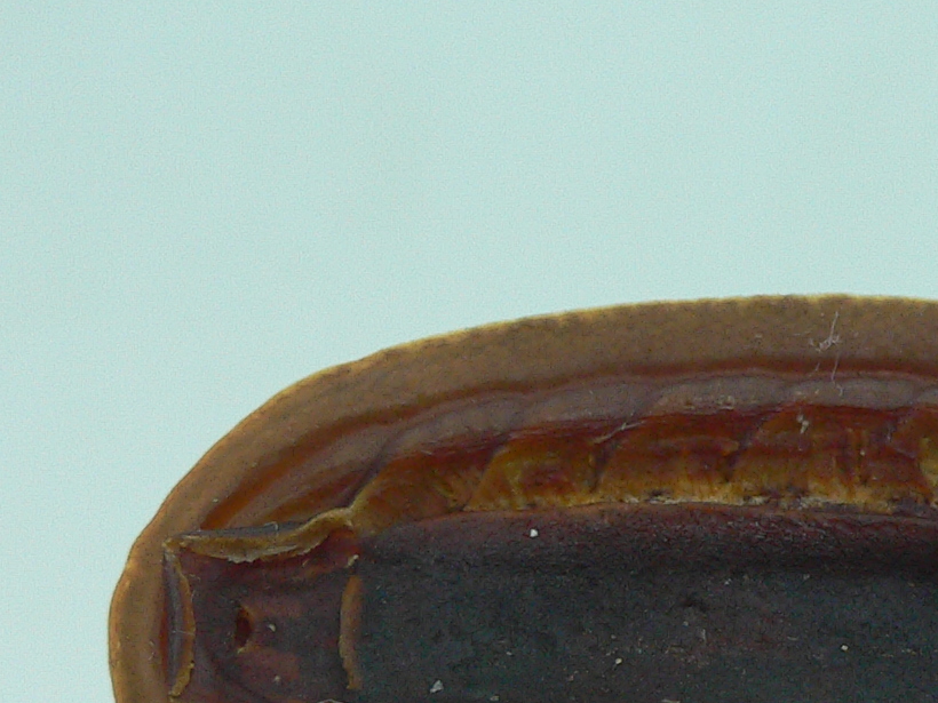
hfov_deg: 22.3
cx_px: 796
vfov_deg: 16.8
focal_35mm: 86
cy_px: 685
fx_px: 2330
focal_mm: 4.6
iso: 150
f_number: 2.8
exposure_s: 1/60
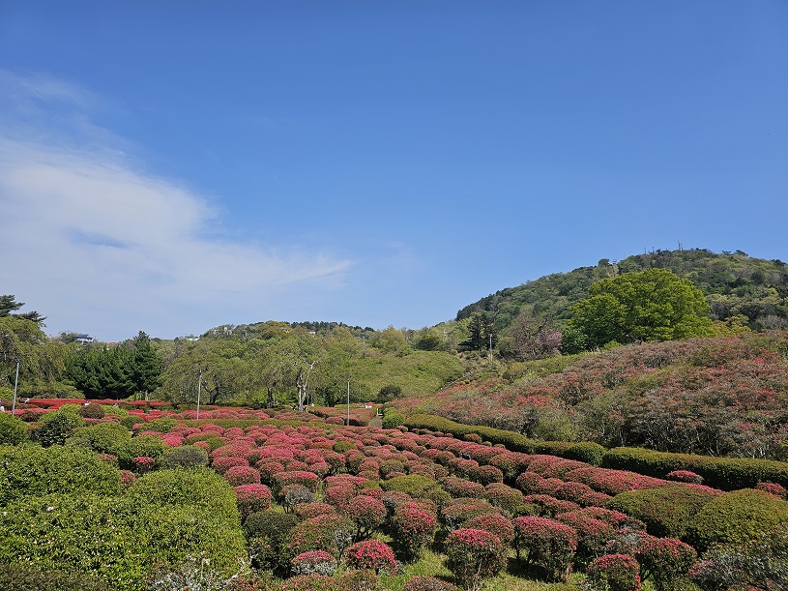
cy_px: 296
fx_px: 523
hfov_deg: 73.9
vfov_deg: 58.9
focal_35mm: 23
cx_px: 394
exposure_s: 1/1151
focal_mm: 6.3
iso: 10
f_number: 1.7
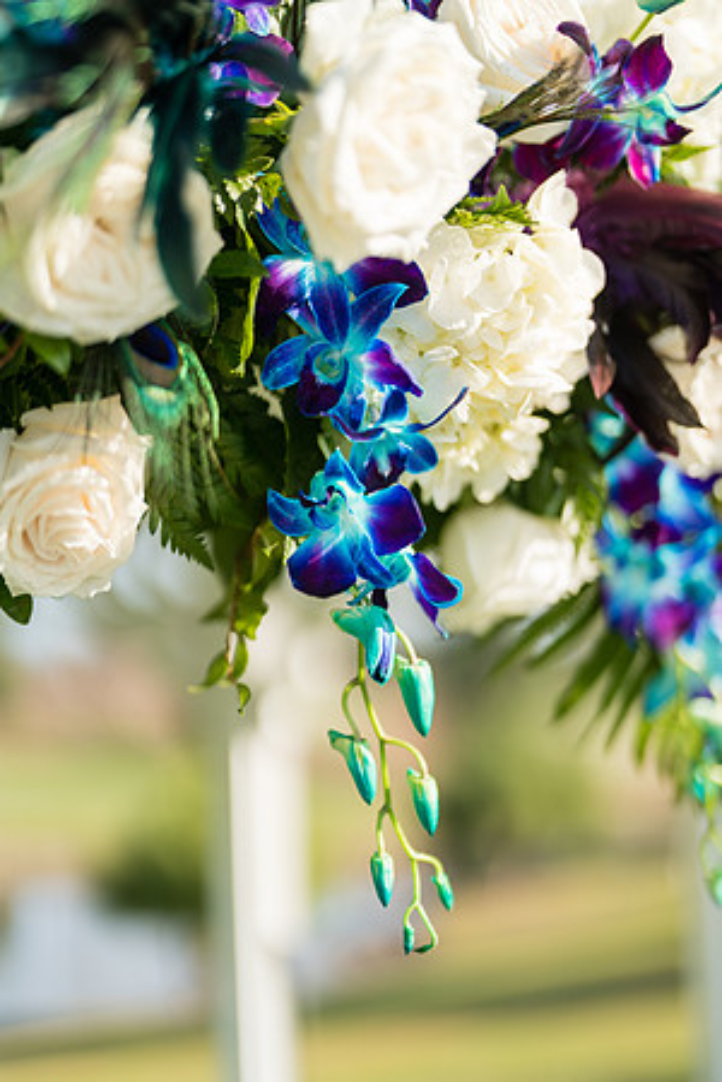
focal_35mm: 50
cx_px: 361
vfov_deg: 39.6
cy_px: 541
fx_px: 1504
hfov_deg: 27.0
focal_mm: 50
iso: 100
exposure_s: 1/4000
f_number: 1.2
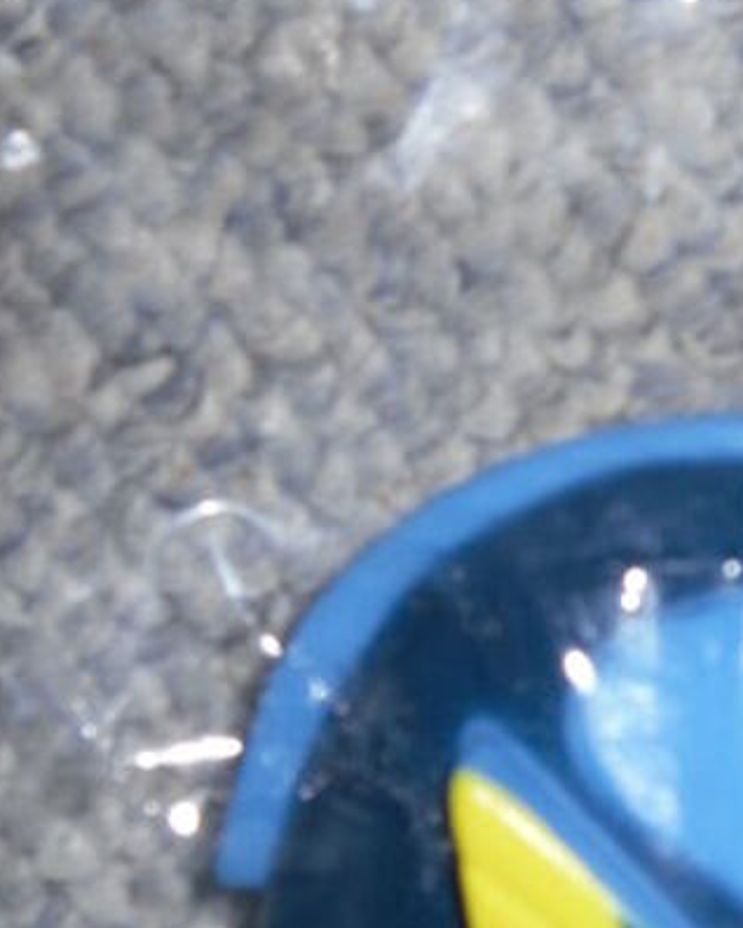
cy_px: 439
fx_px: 3160
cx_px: 818
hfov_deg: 13.2
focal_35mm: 115
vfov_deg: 16.7
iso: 80
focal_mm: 6.3
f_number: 3.5
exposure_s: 1/45
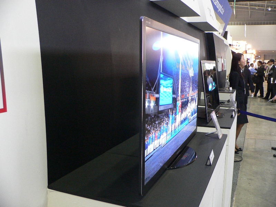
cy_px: 104
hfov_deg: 52.6
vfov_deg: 40.7
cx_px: 138
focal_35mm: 35
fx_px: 279
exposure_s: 1/10
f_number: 2.8
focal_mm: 4.6
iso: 200
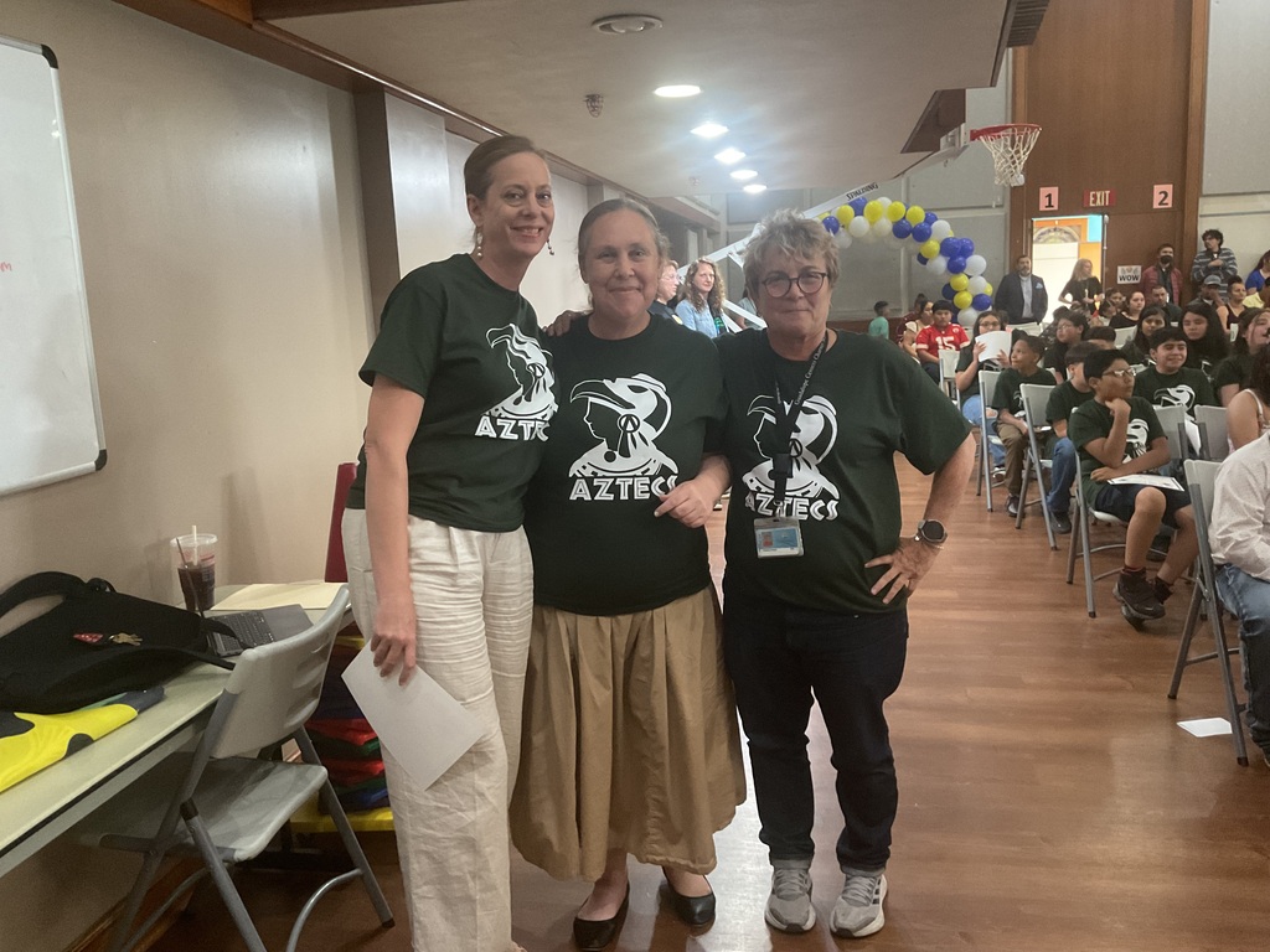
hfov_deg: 61.7
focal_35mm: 29
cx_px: 635
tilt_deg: -10.4
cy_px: 476
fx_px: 1064
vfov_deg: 48.2
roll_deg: +3.0
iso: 320
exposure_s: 1/30
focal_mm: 3
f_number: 1.8
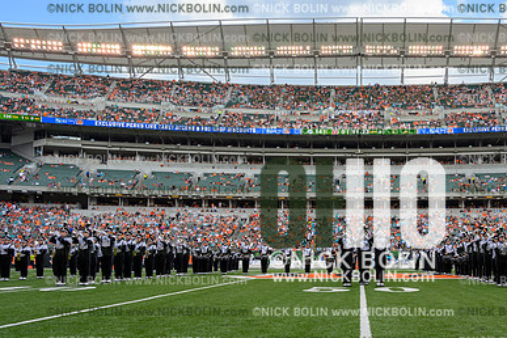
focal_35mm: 36
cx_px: 352
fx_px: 507
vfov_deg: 36.6
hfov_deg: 51.8
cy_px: 221
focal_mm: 24
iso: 80
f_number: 7.1
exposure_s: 1/80
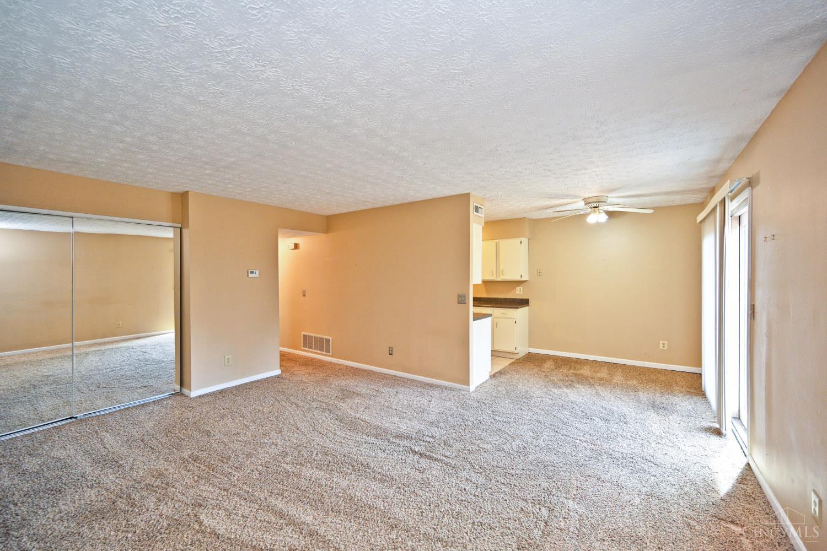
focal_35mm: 14
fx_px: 322
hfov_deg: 104.3
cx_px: 414
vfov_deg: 81.2
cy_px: 276
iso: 560
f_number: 4
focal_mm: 14
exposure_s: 1/60
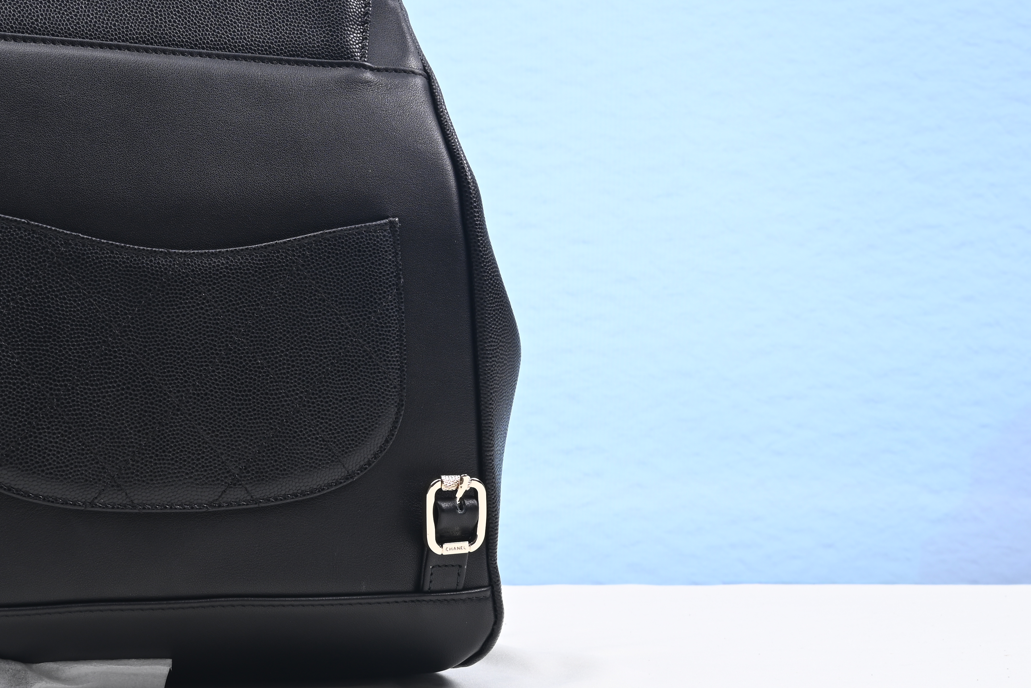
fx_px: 1948
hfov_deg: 29.4
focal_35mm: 68
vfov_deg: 20.0
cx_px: 321
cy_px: 217
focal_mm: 41
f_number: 16
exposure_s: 1/2
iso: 100
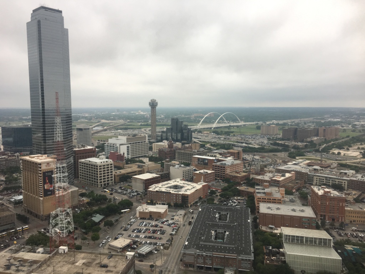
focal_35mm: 29
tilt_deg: -5.0
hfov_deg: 61.7
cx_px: 182
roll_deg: +0.1
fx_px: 306
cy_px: 137
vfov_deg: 48.2
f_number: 2.2
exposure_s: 1/120
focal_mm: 4.15
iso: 40
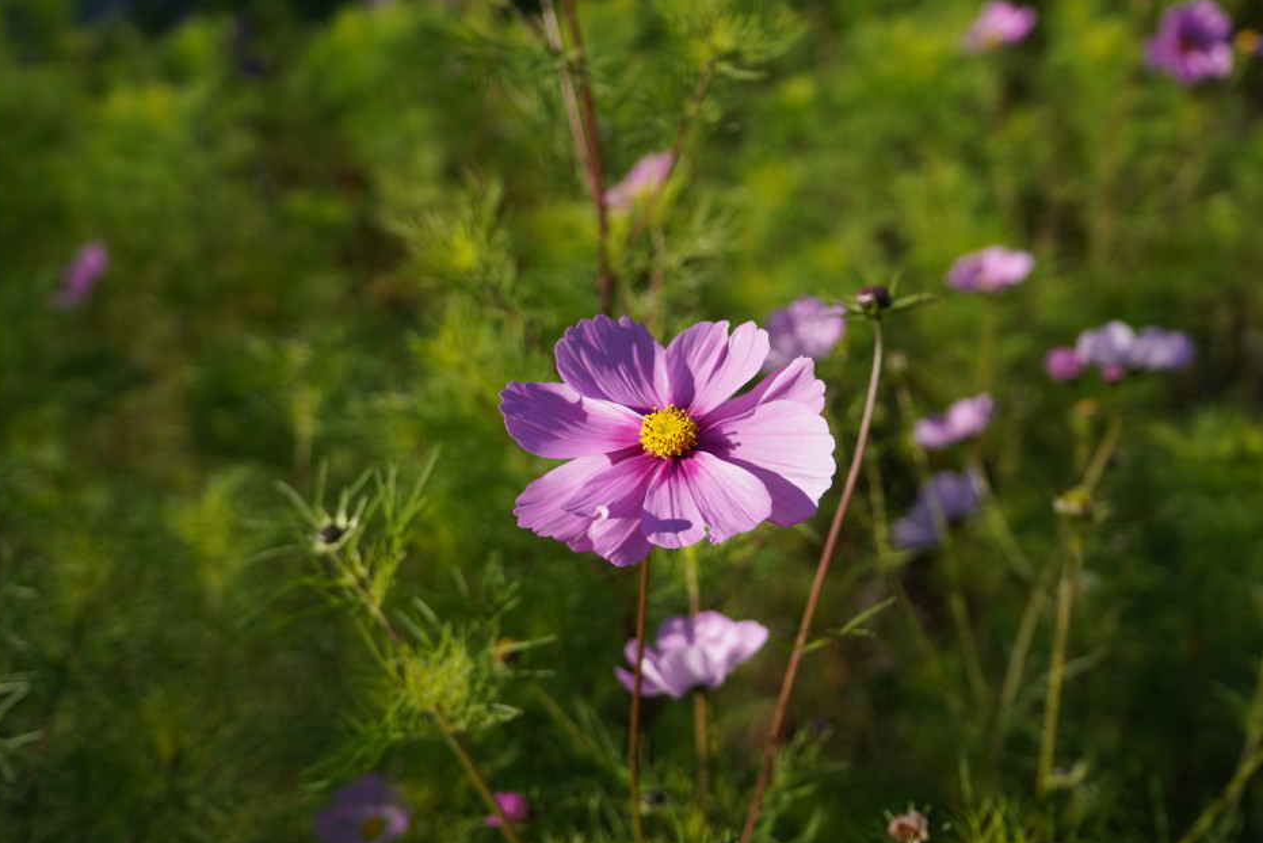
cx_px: 638
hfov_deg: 47.4
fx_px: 1439
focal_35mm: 41
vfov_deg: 32.6
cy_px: 447
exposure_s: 1/1600
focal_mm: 24
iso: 100
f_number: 2.8
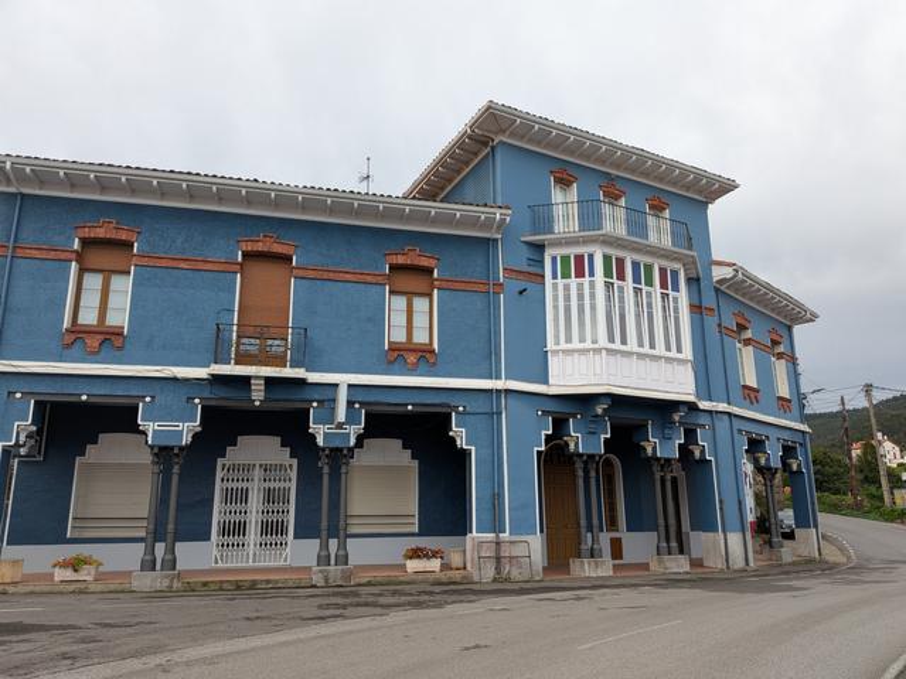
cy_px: 340
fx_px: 628
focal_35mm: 24
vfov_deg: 56.8
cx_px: 453
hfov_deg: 71.6
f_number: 1.7
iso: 33
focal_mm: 4.53
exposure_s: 1/311
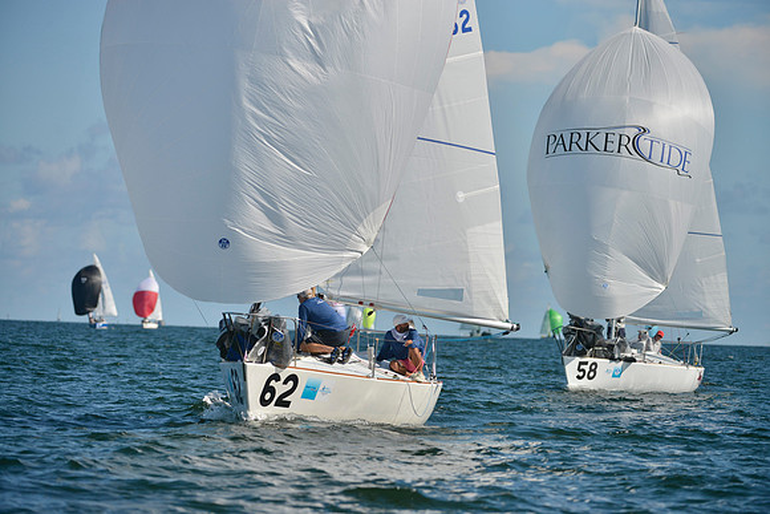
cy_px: 257
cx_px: 385
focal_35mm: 210
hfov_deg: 9.8
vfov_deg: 6.5
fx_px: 4493
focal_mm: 210
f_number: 4.5
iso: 200
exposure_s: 1/2500
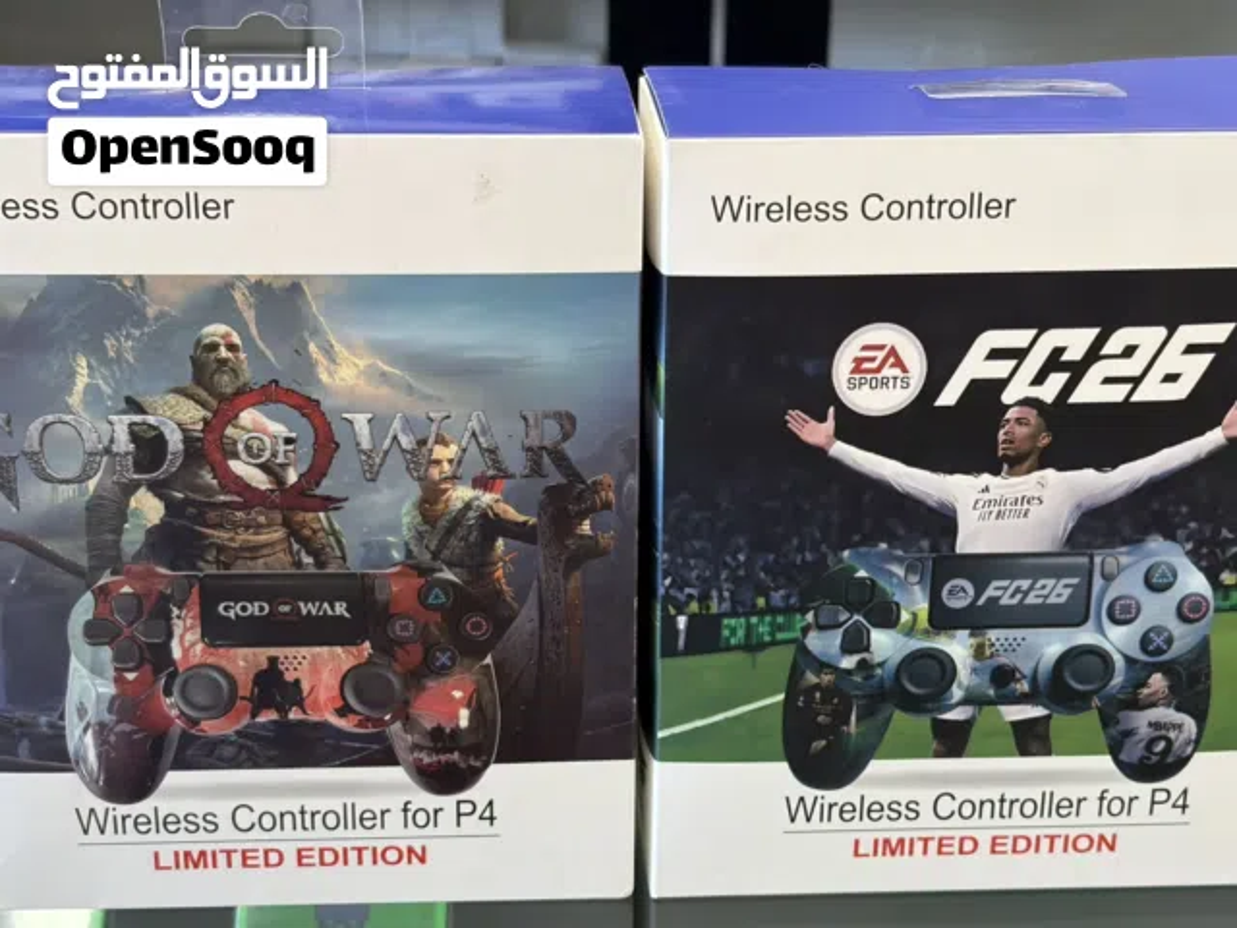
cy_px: 464
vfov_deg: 28.0
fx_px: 1858
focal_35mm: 52
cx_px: 618
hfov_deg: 36.8
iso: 50
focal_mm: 5.96
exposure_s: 1/50
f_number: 1.6
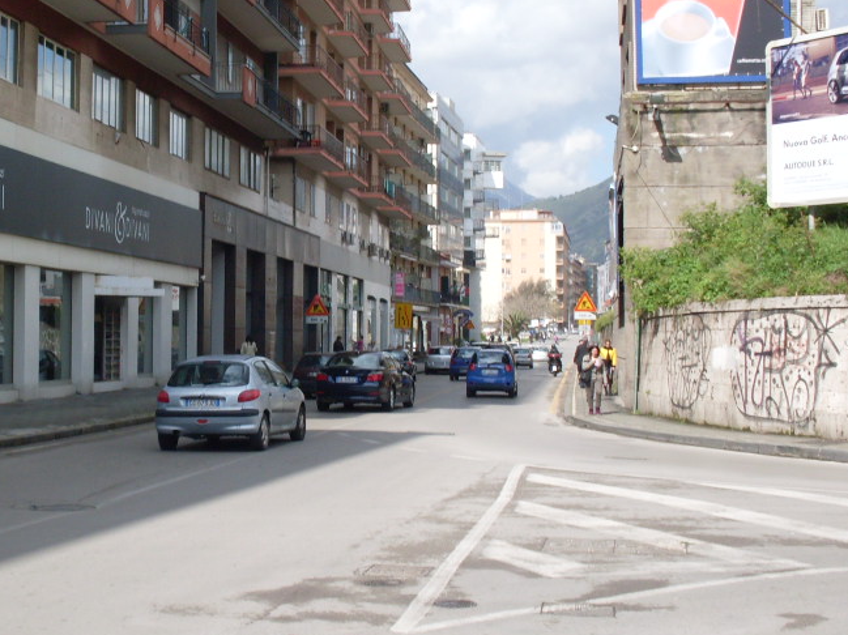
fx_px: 1469
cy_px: 268
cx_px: 240
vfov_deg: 24.4
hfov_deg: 31.8
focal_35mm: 60
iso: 80
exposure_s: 1/180
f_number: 8.4
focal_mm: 6.3
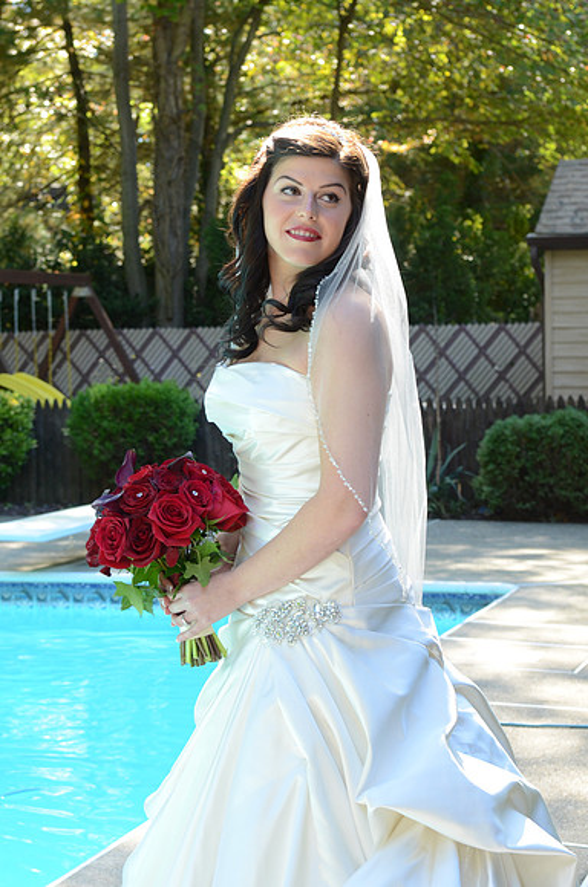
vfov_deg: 24.7
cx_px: 294
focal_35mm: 82
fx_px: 2031
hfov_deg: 16.5
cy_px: 444
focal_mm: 55
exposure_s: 1/100
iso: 500
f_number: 7.1
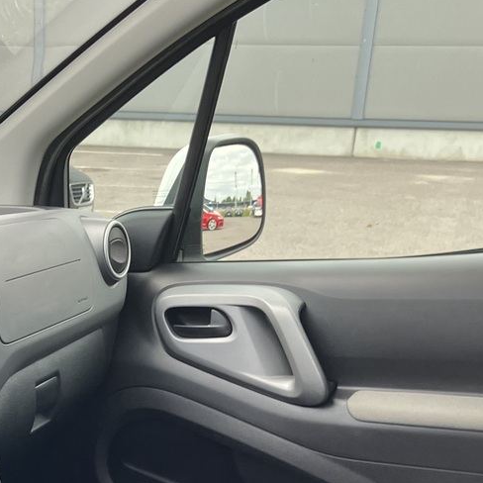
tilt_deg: -18.7
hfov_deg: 22.3
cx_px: -53
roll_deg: -1.5
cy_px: 530
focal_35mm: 73
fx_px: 1152
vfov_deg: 22.4
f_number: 1.8
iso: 32
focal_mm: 3.99
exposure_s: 1/145
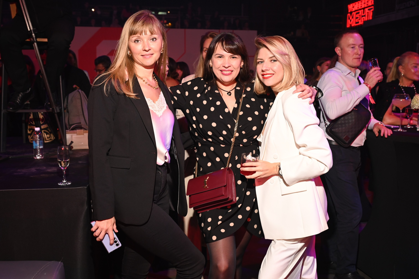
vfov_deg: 34.2
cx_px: 210
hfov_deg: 49.6
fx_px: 454
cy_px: 140
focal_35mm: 39
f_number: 5.6
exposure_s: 1/160
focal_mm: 39
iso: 800
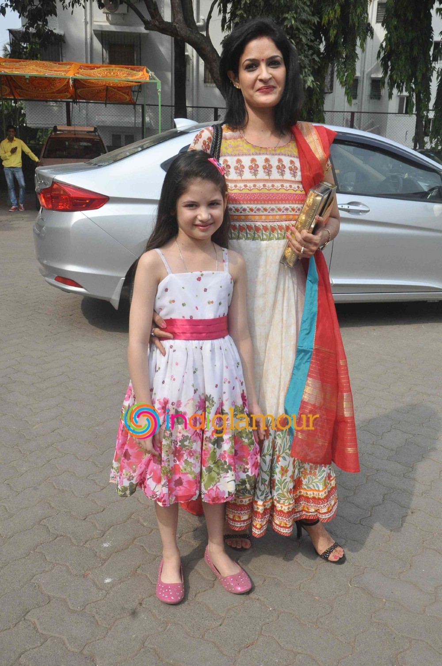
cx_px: 221
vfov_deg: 53.2
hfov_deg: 36.8
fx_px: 665
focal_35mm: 36
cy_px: 333
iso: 800
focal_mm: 24
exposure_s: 1/640
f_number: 13
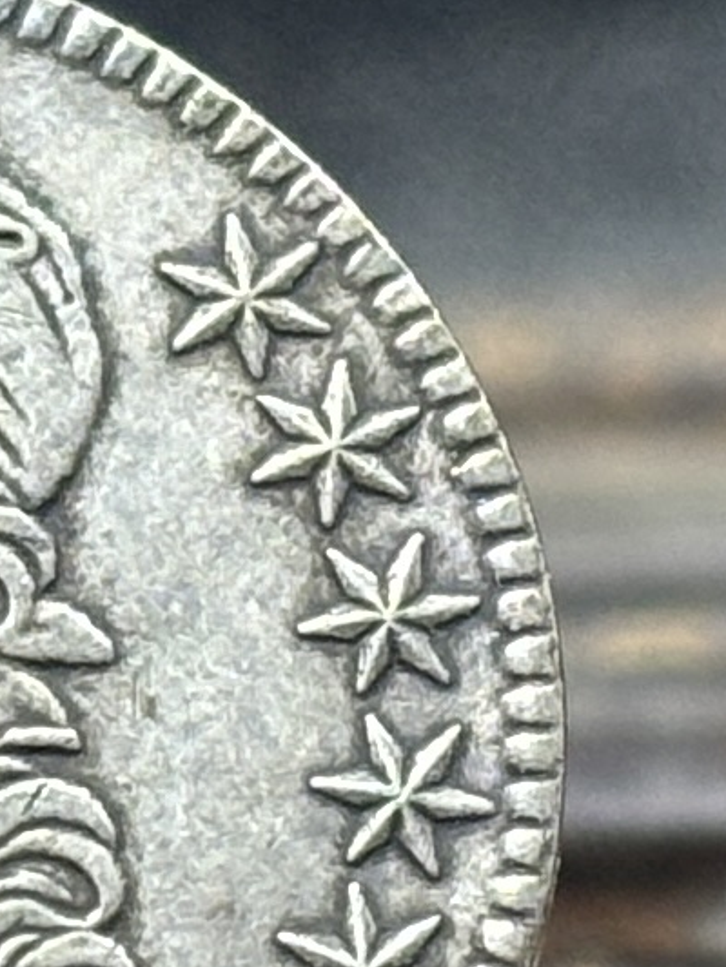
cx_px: -319
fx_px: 8246
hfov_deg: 5.0
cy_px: 758
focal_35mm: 295
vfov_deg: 6.7
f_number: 1.6
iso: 100
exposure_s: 1/60
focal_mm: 5.96
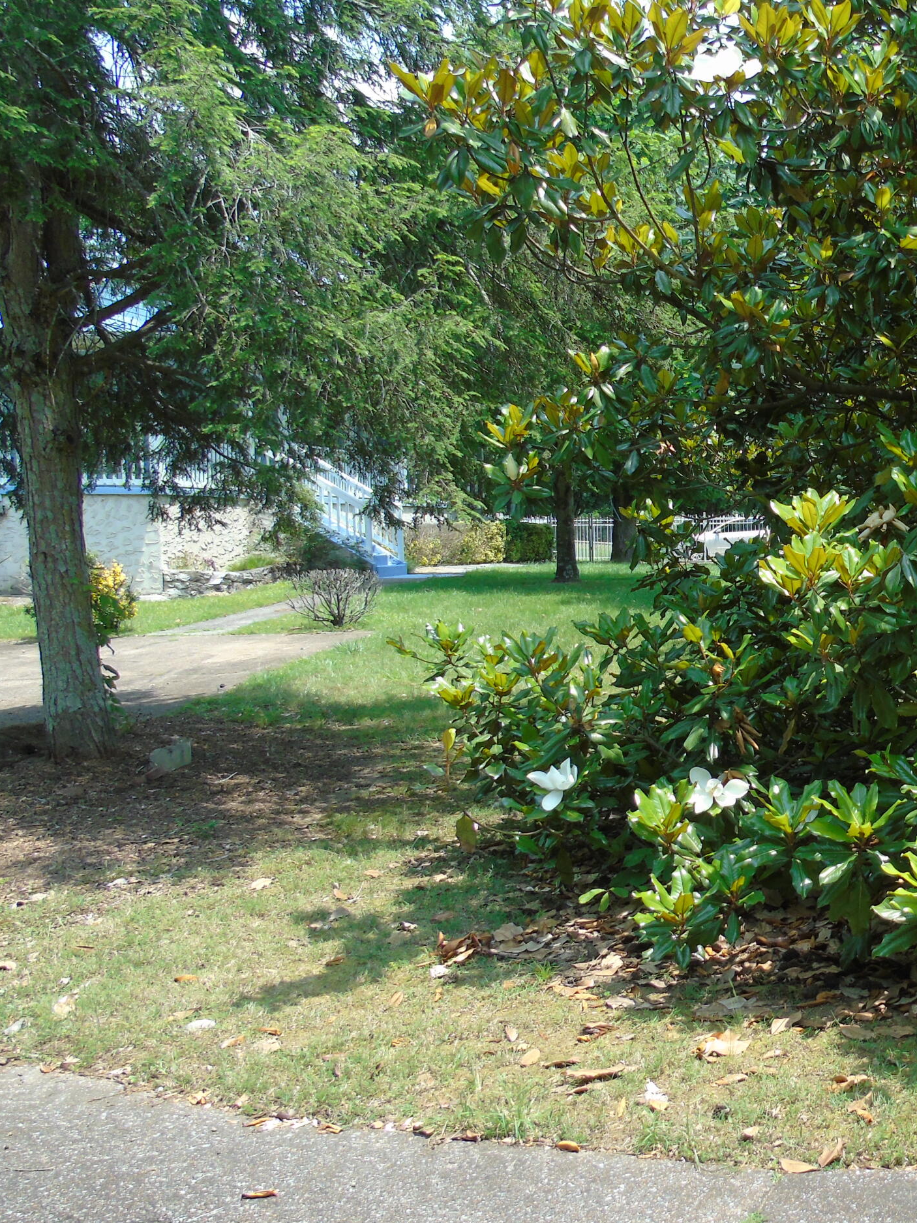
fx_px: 1413
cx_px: 965
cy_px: 588
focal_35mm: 40
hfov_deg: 32.4
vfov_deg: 46.8
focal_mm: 4.4
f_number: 3.4
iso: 80
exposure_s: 1/250
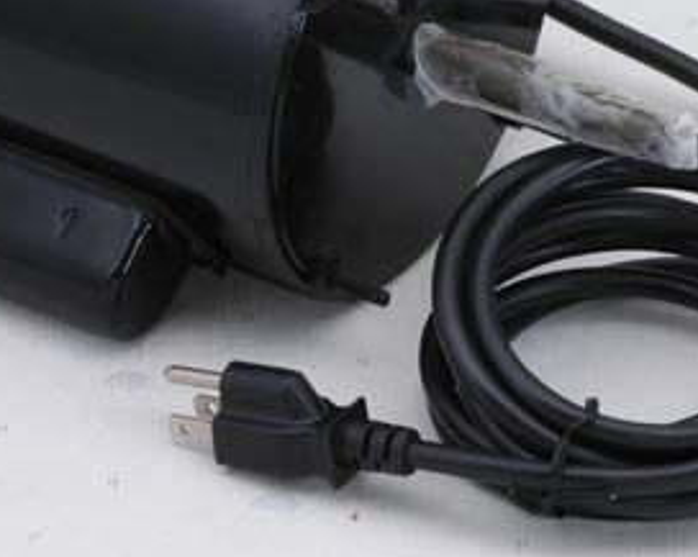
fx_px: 7181
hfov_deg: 5.6
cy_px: 53
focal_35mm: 348
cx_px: 326
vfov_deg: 4.4
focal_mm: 112
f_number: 22
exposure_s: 1/125
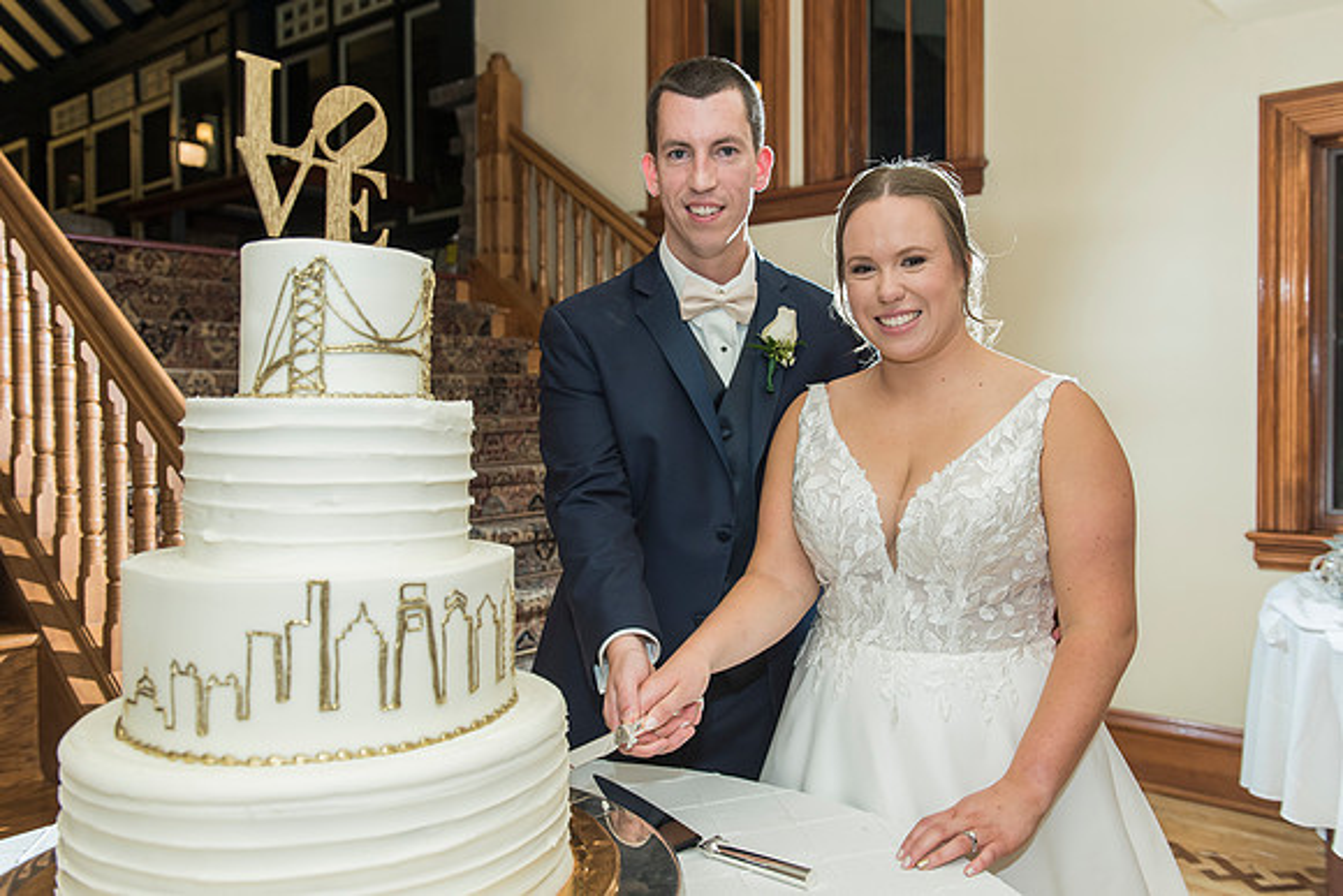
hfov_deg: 62.8
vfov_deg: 44.3
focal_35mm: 29
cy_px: 425
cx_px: 707
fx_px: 1099
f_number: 4
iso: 640
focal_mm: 28
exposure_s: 1/125
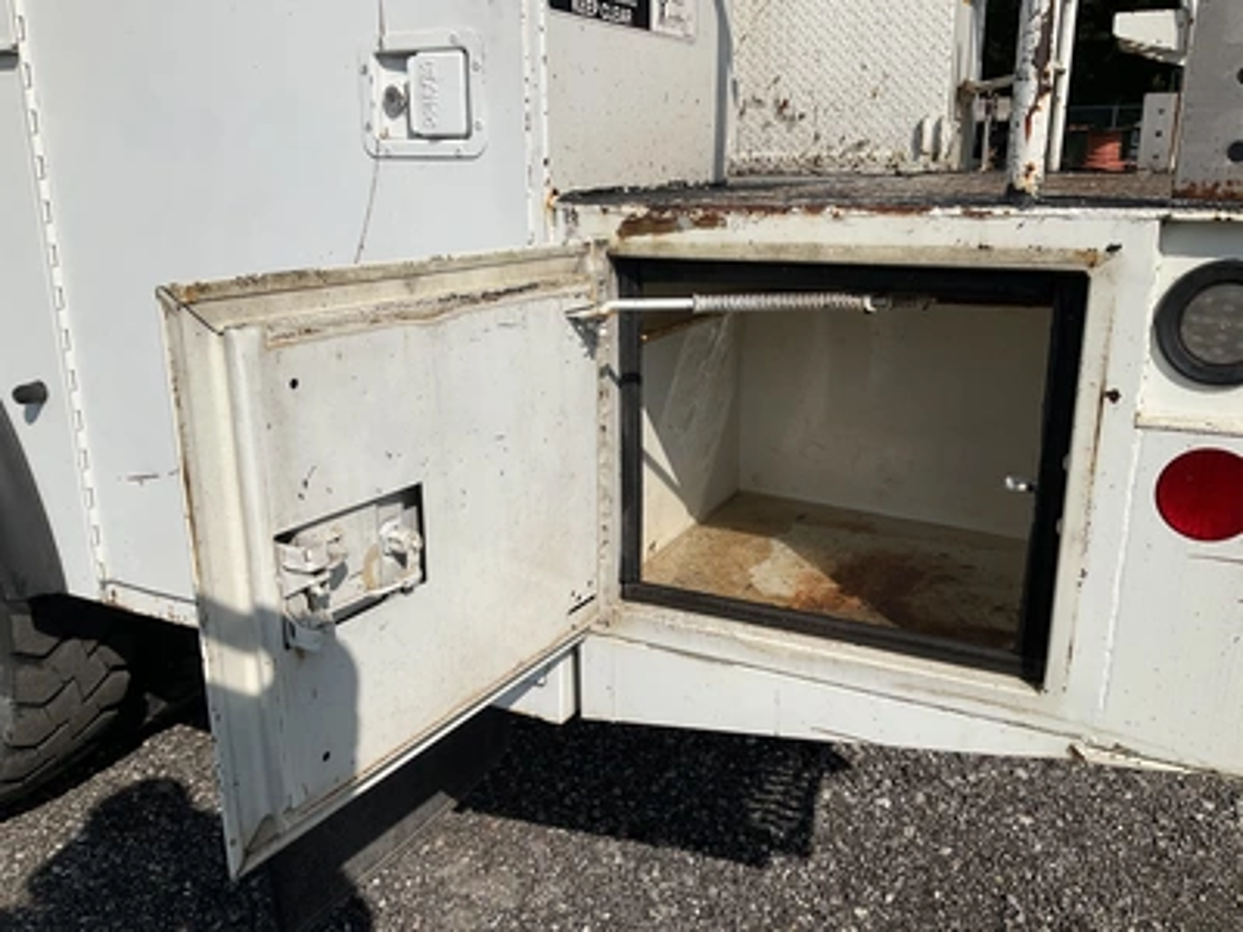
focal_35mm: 29
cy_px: 466
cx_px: 622
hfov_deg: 61.7
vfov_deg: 48.2
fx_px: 1041
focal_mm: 3
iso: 25
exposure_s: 1/4405
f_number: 1.8
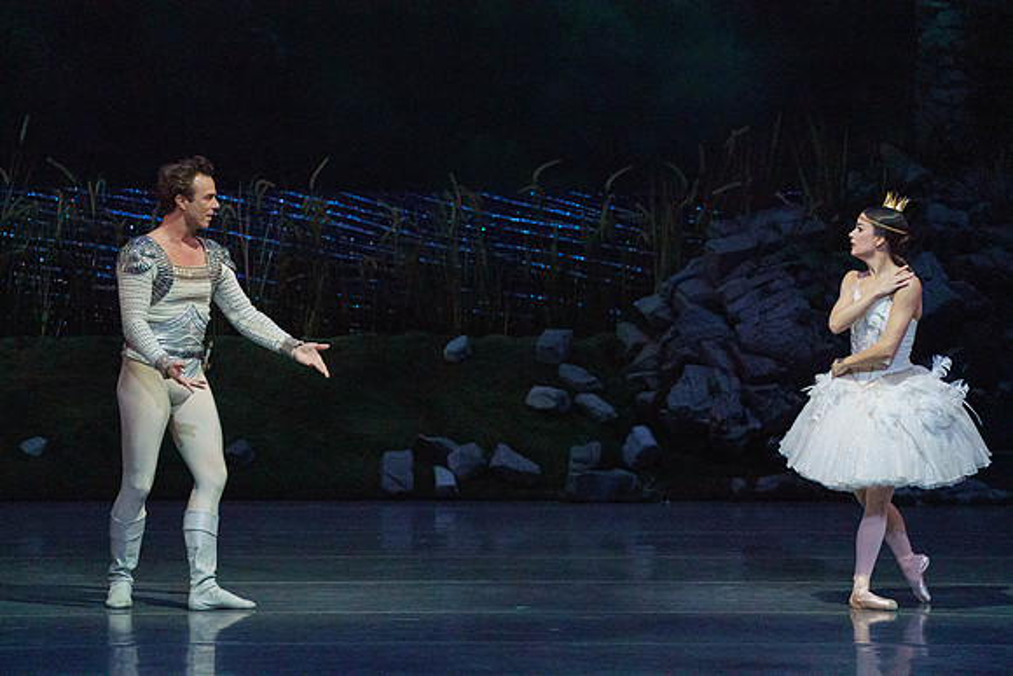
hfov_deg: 5.7
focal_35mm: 361
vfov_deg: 3.8
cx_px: 506
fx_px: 10160
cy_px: 338
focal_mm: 361
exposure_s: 1/320
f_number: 5.6
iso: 8000
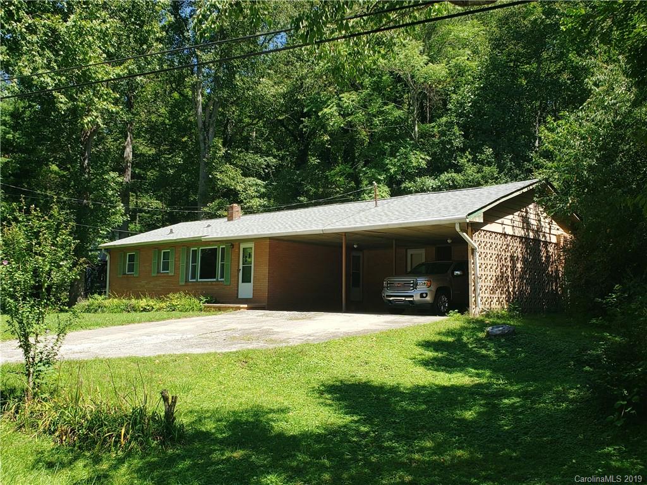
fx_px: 486
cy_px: 242
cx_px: 324
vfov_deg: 53.1
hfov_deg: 67.3
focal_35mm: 26
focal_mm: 4.3
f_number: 2.4
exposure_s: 1/873
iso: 50
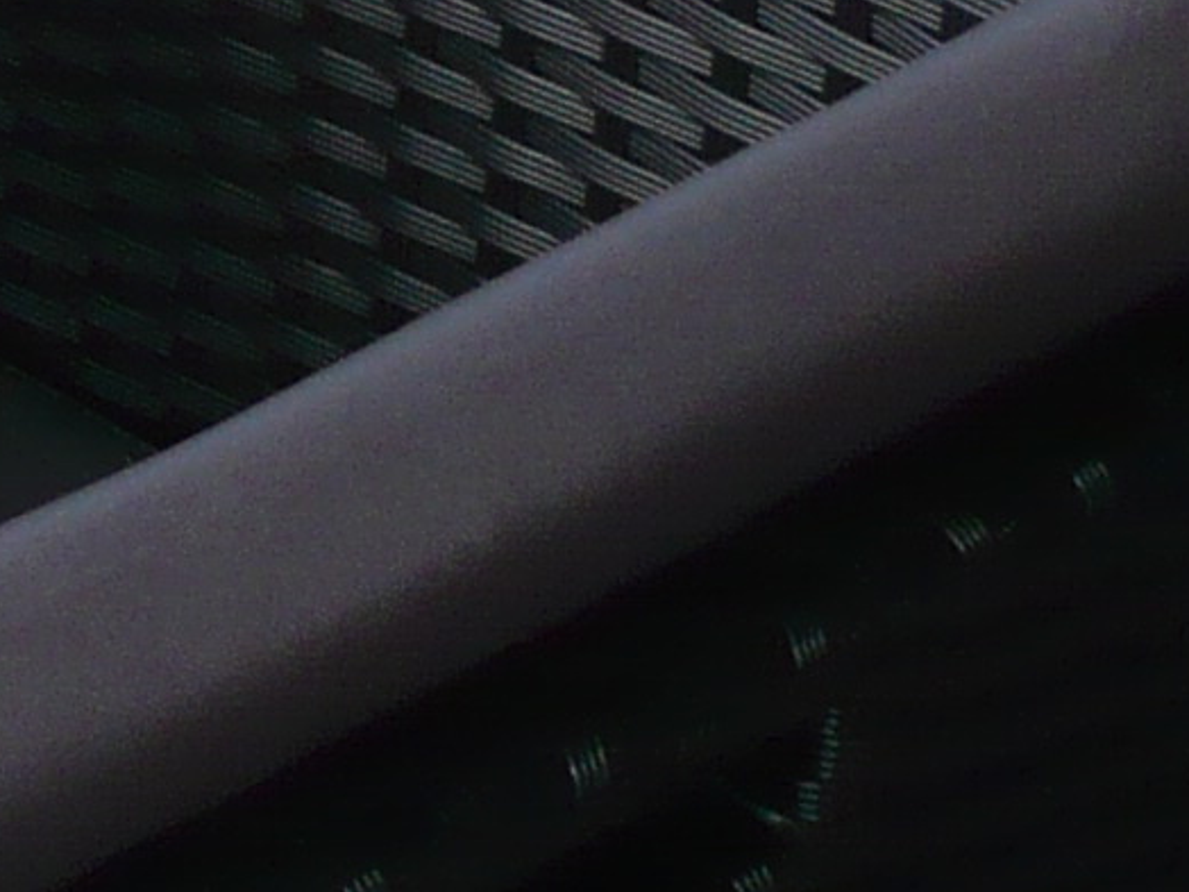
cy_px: -1176
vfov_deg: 6.9
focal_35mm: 205
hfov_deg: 9.2
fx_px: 7041
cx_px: -996
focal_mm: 5.8
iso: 100
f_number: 2.8
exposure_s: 1/320
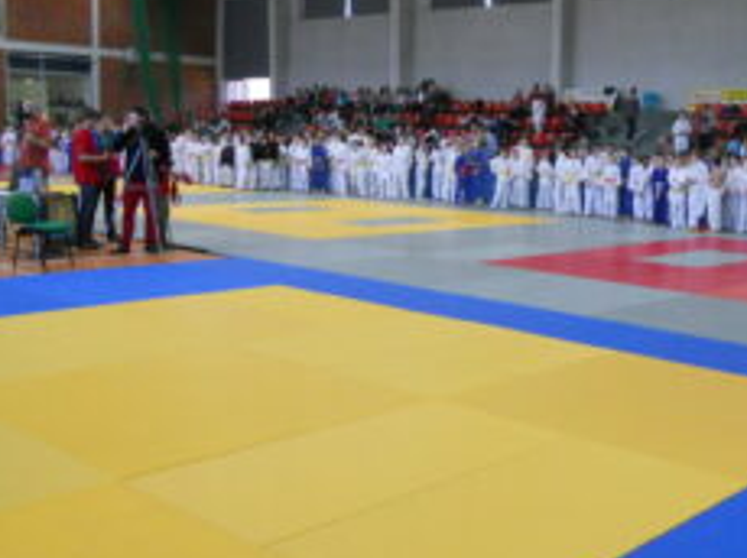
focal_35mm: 47
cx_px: 487
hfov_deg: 40.1
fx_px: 1013
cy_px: 253
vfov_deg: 30.8
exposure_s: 1/100
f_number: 3.2
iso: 400
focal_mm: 4.9
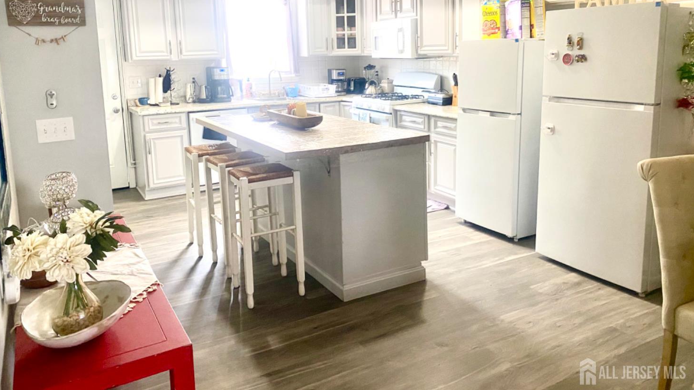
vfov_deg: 39.6
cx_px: 342
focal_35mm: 29
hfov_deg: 66.1
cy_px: 127
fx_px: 534
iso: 100
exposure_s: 1/60
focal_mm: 4.25
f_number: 1.8
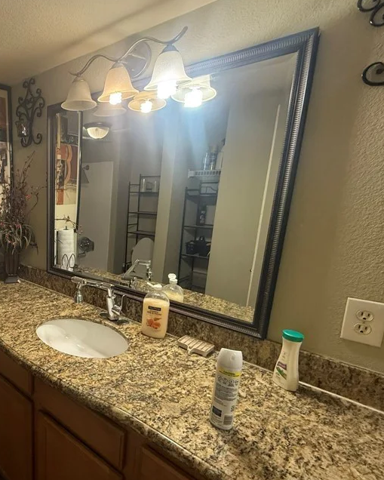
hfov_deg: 54.7
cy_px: 255
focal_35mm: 22
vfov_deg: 75.0
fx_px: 312
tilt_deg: -11.6
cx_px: 37
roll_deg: +0.7
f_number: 2.2
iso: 320
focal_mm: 2.22
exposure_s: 1/120
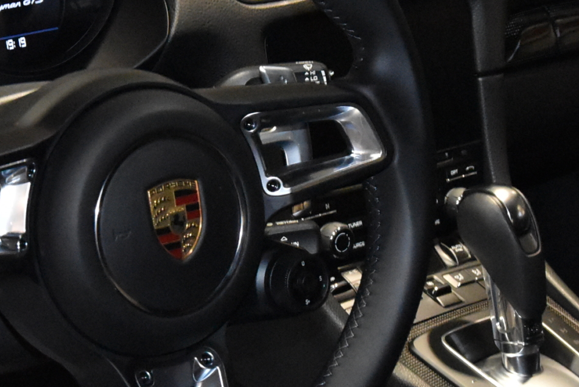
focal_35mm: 105
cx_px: 214
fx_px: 1690
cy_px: 227
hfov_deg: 19.4
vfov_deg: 13.1
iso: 6400
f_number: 8
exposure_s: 1/60
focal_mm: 26
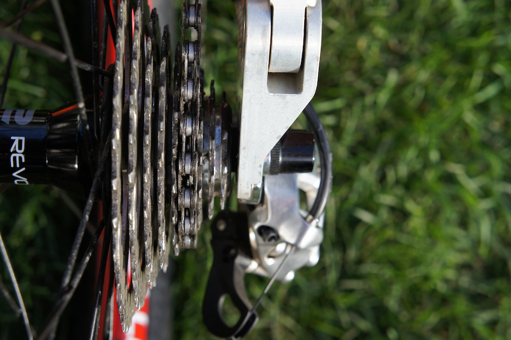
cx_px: 256
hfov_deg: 31.9
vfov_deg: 21.5
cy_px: 170
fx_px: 894
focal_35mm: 63
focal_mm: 42
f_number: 6.3
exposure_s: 1/125
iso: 200
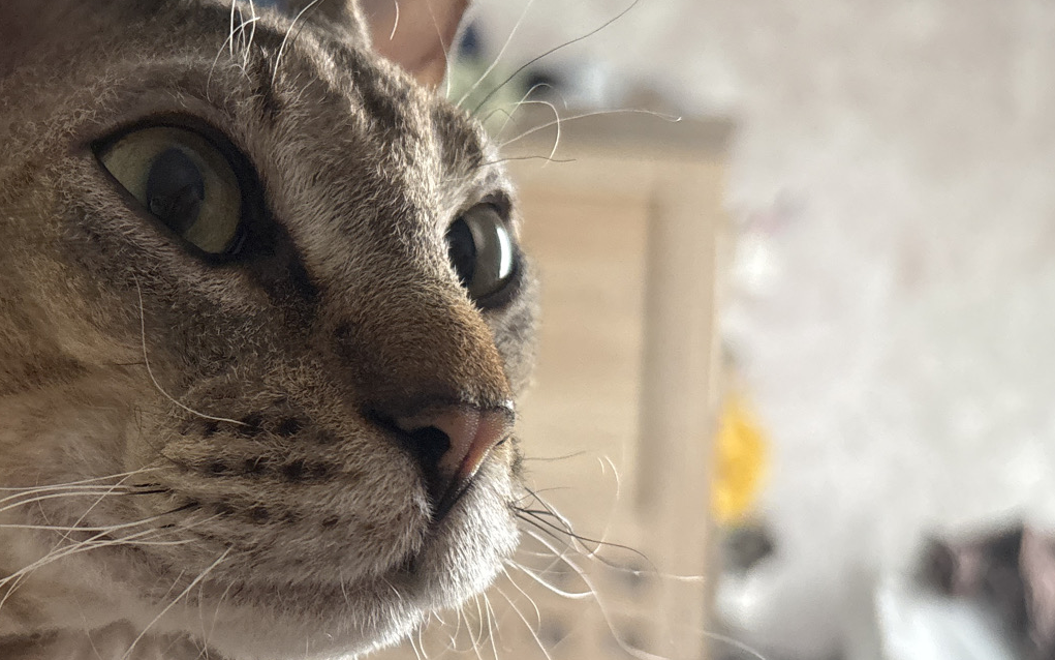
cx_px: 136
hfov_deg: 35.6
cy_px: 438
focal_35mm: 54
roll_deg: -5.7
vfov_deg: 23.9
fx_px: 1553
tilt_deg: +7.2
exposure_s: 1/60
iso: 500
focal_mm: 5.96
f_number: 1.6
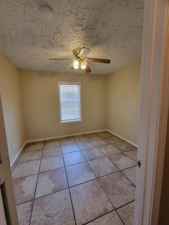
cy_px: 112
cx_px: 84
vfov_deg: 106.2
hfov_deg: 89.9
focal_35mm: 13
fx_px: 85
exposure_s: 1/60
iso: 80
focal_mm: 2.2
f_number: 2.2
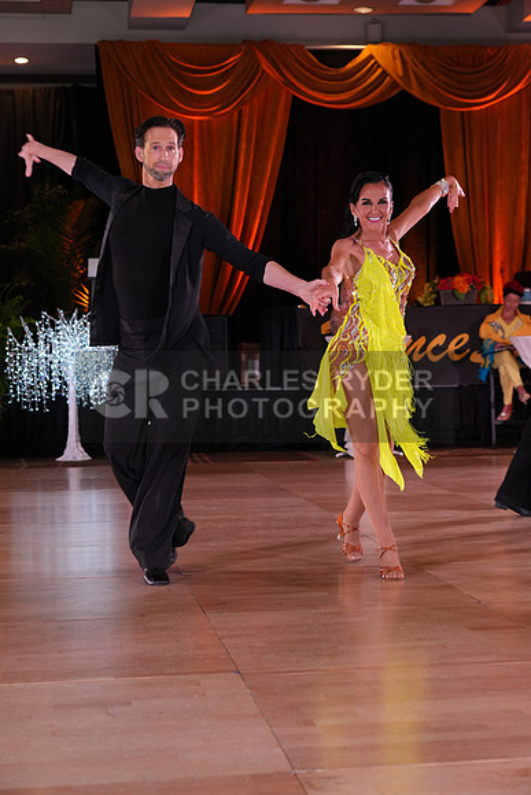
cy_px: 398
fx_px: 1349
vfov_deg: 32.9
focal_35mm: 61
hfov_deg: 22.3
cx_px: 266
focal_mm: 61
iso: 1250
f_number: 5
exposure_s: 1/200
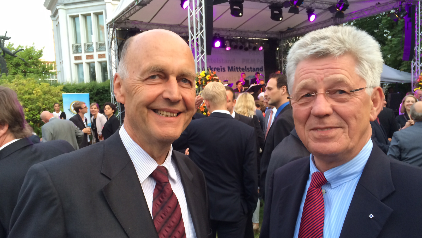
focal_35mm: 33
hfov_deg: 59.5
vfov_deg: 35.6
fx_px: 369
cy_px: 139
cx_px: 212
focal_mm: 4.12
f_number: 2.2
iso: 40
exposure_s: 1/30
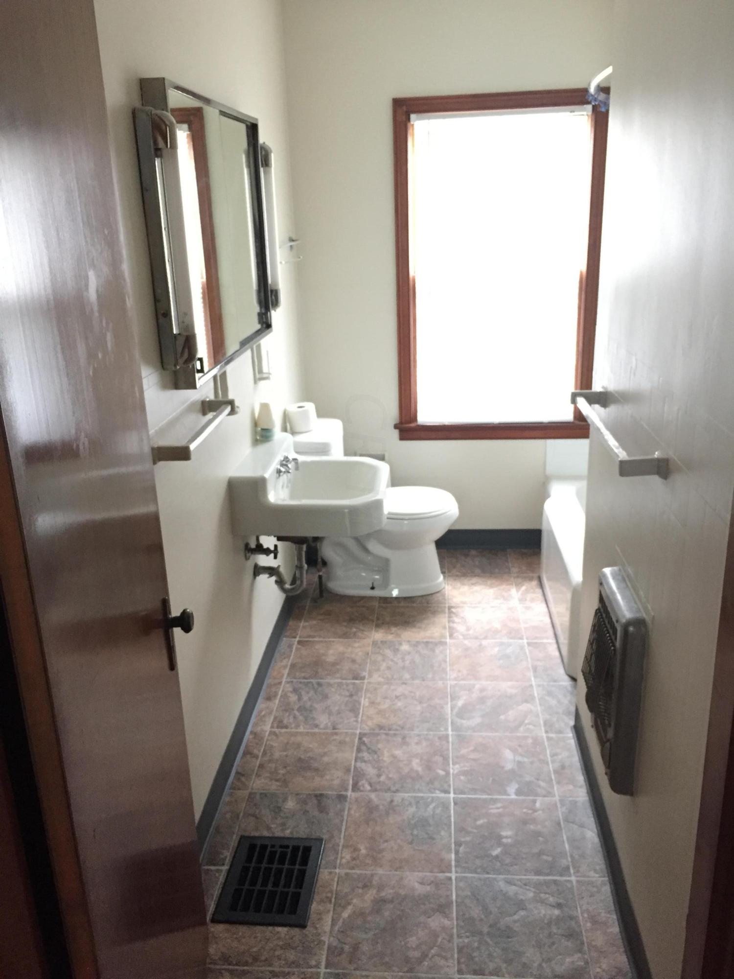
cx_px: 367
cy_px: 490
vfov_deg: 61.7
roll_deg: +1.7
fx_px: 820
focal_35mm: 29
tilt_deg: -18.2
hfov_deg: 48.2
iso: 250
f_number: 2.2
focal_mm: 4.15
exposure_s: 1/24
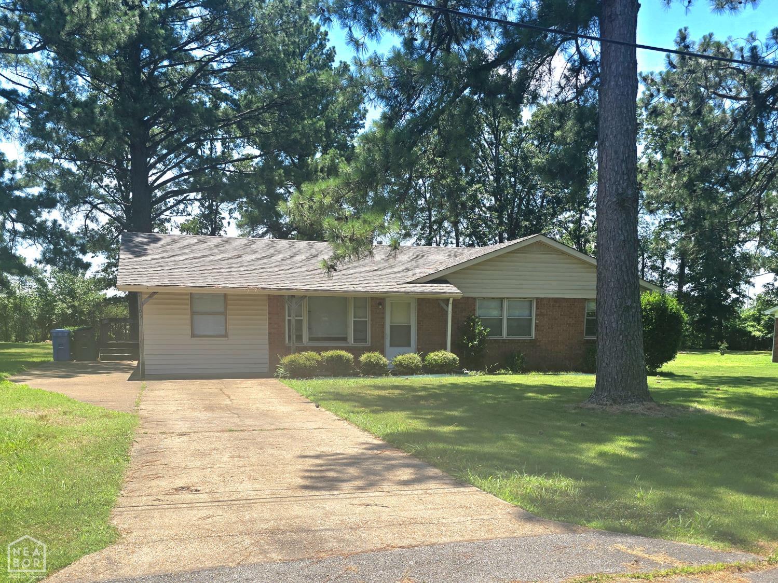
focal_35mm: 23
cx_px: 389
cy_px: 292
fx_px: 517
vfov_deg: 58.9
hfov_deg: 73.9
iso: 12
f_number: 1.7
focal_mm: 6.3
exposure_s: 1/714
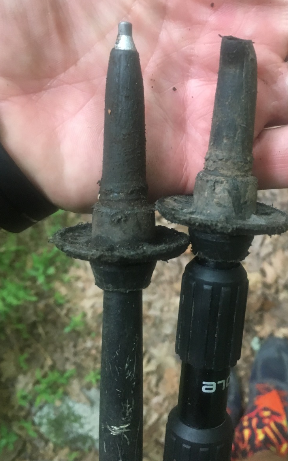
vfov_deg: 53.8
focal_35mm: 36
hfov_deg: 35.1
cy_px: 193
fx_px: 452
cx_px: 182
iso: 200
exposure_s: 1/20
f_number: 2.2
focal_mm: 4.15
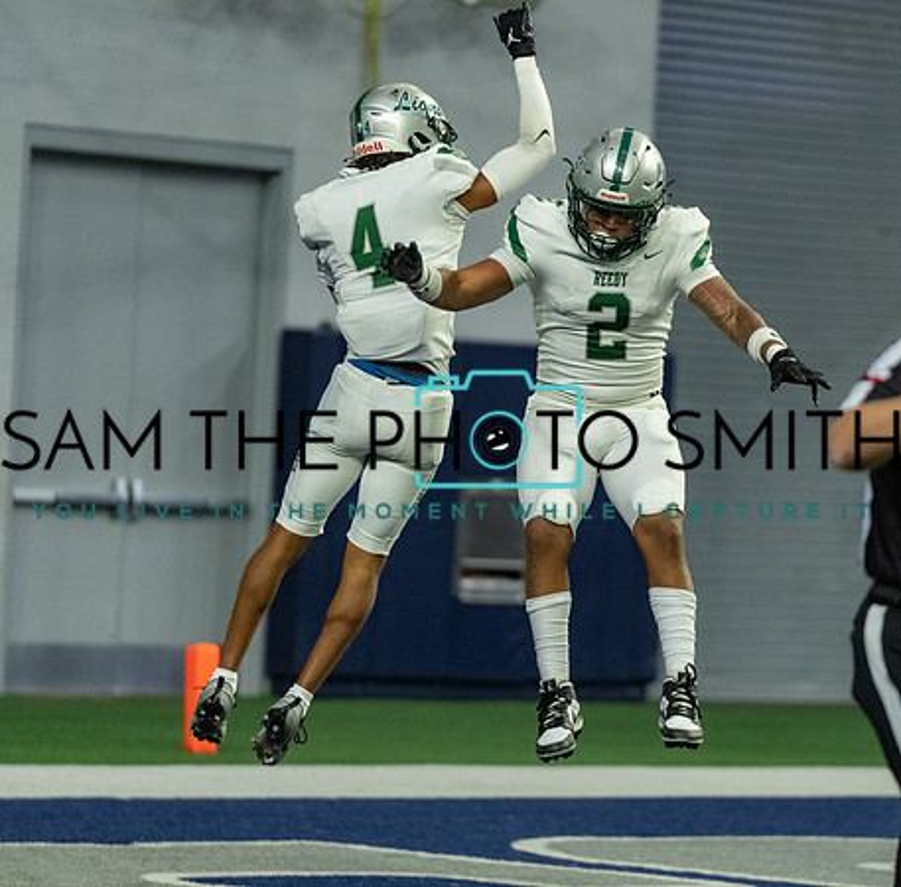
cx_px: 523
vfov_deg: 6.7
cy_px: 441
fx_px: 7629
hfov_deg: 6.8
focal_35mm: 261
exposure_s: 1/1250
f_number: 2.8
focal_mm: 200
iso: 4000
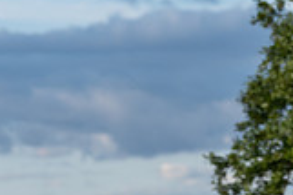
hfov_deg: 5.7
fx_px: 2959
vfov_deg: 3.8
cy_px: 267
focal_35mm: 364
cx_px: 157
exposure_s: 1/1000
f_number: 4
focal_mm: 101
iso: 125
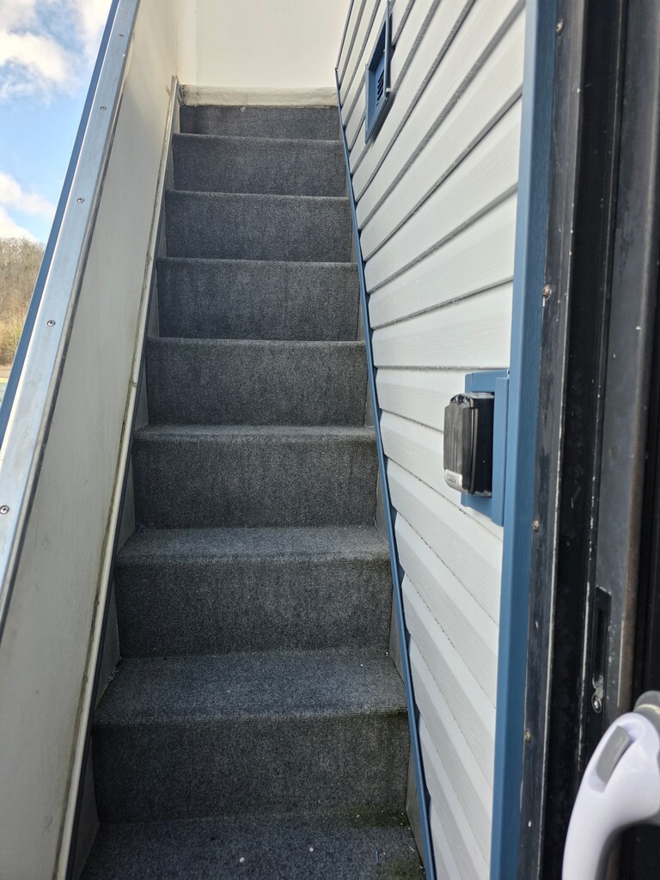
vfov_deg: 73.9
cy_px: 440
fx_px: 585
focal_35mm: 23
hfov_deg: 58.9
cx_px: 330
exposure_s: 1/359
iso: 40
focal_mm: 6.3
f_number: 1.7
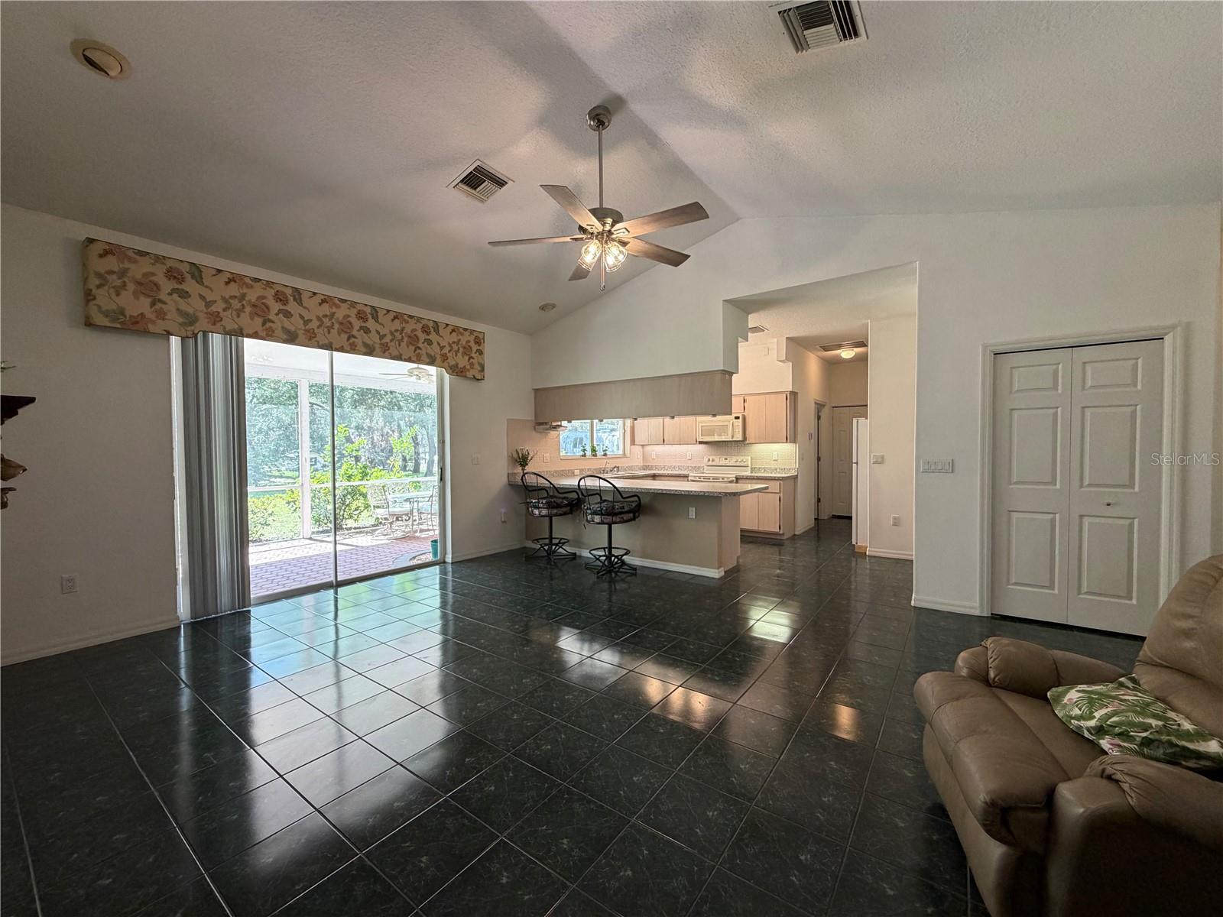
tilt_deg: -1.3
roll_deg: +0.4
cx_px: 612
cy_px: 458
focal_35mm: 14
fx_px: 495
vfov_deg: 85.7
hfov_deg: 102.1
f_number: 2.2
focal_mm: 2.22
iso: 250
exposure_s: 1/120
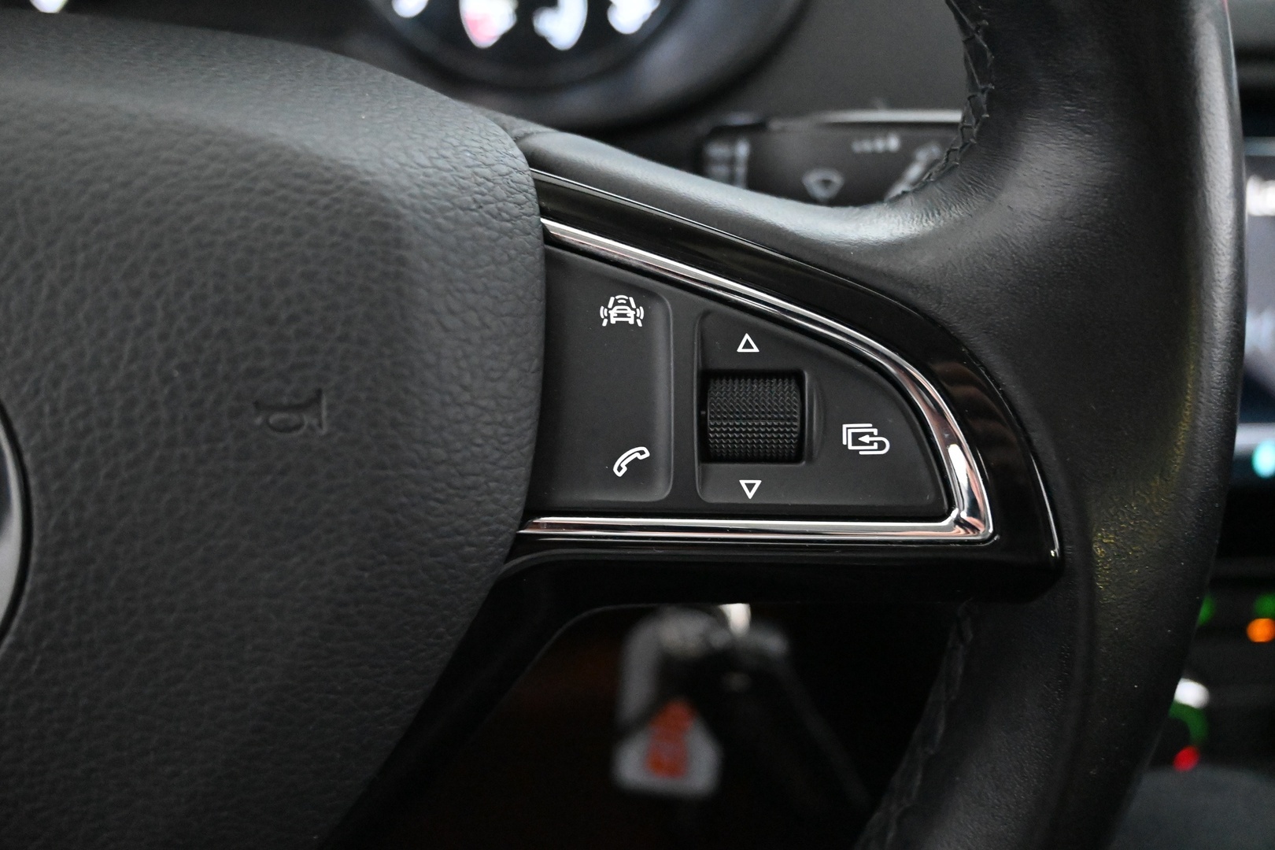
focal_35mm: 32
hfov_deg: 58.3
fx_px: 1142
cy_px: 425
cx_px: 638
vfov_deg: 40.8
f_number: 4
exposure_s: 1/30
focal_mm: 21.5
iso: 12800
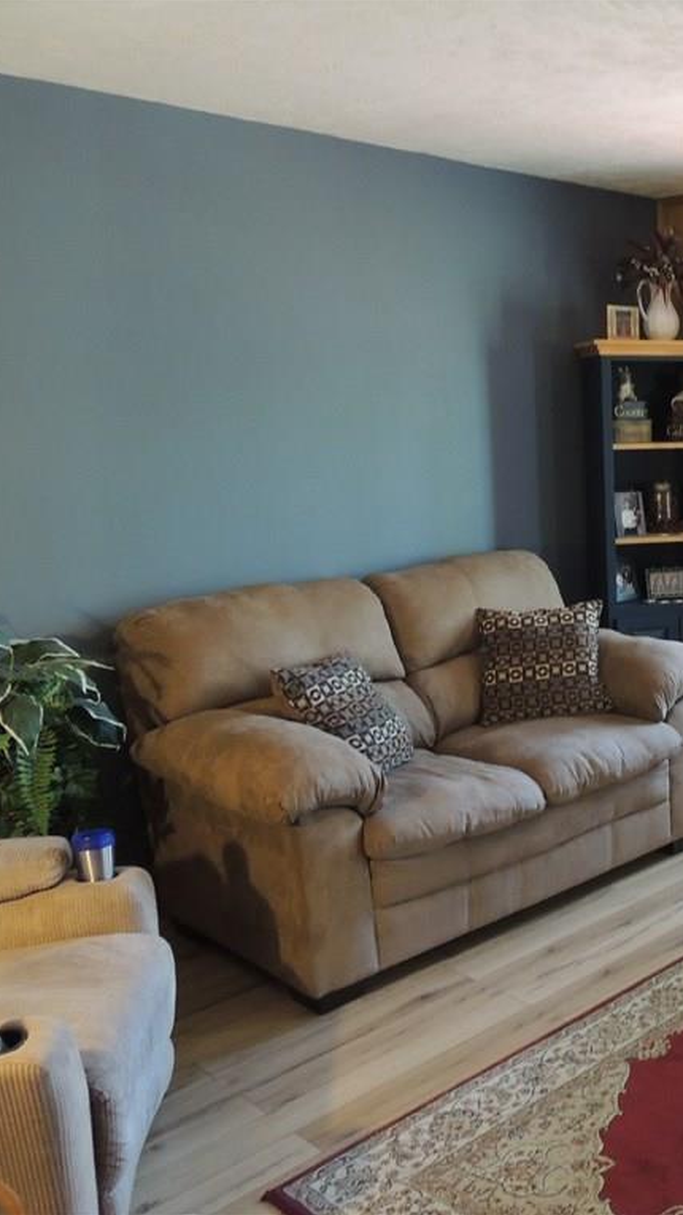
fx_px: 1127
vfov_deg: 56.6
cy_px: 607
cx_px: 751
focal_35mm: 35
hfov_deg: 30.2
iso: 400
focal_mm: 4.3
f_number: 3
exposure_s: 1/10
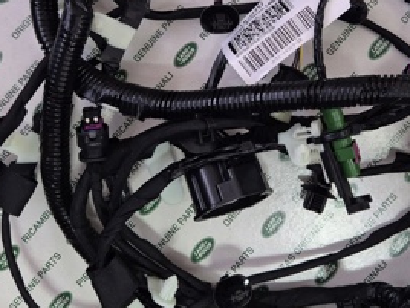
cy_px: 41
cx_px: 251
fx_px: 651
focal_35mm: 55
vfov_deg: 25.9
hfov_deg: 34.8
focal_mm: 5.4
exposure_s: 1/100
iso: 320
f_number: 1.8
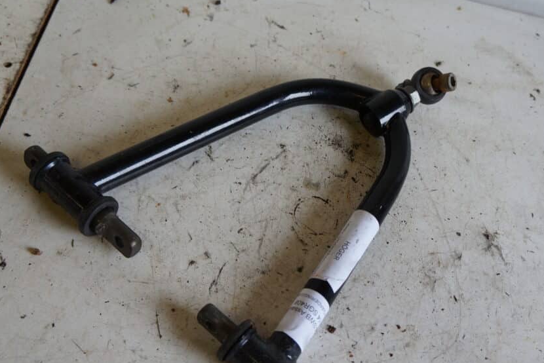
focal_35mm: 37
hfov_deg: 51.7
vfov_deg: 35.9
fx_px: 559
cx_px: 313
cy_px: 196
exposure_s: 1/60
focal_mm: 20
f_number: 4
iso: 320
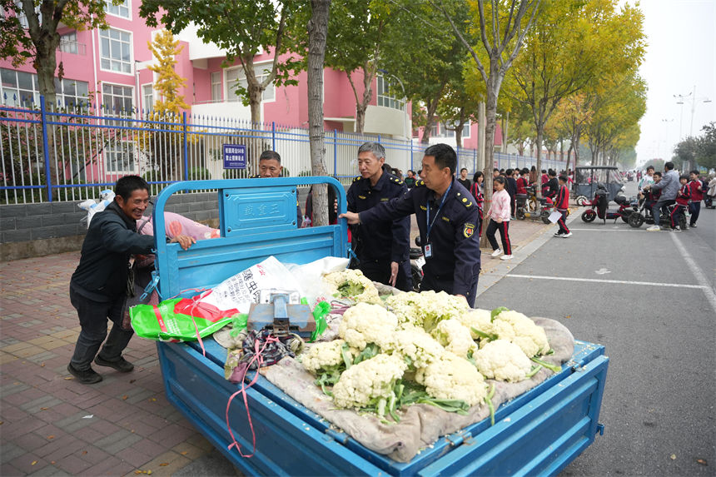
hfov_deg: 73.8
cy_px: 238
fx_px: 477
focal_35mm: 24
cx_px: 358
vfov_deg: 53.1
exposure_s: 1/1250
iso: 1000
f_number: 2.8
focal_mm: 24
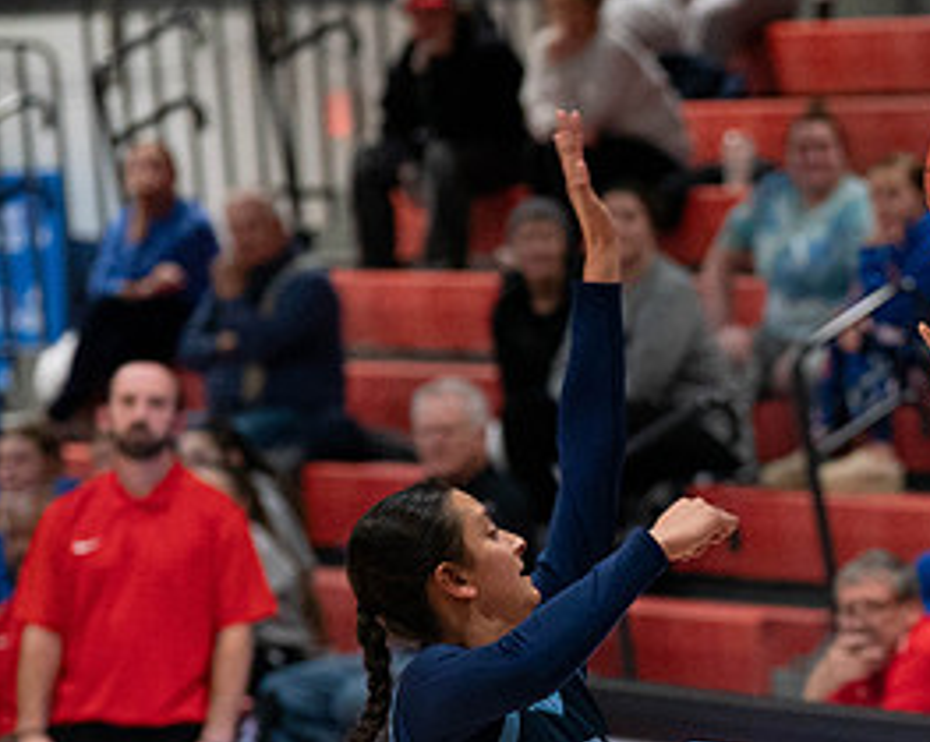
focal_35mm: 345
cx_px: 1151
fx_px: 9489
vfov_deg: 4.5
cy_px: 659
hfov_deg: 5.6
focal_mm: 123
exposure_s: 1/1000
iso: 2500
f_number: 2.8
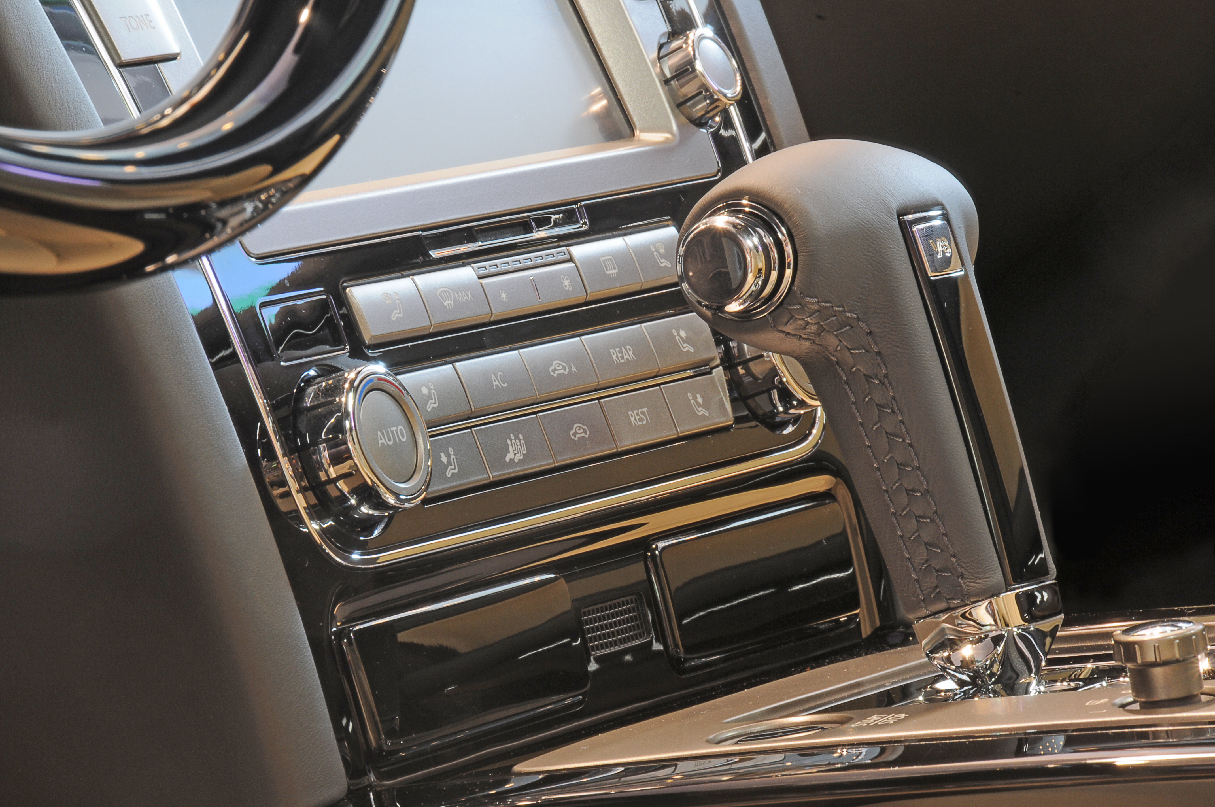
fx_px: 10113
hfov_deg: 6.9
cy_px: 404
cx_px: 608
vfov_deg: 4.6
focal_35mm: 300
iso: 200
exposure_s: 10
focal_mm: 200
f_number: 22
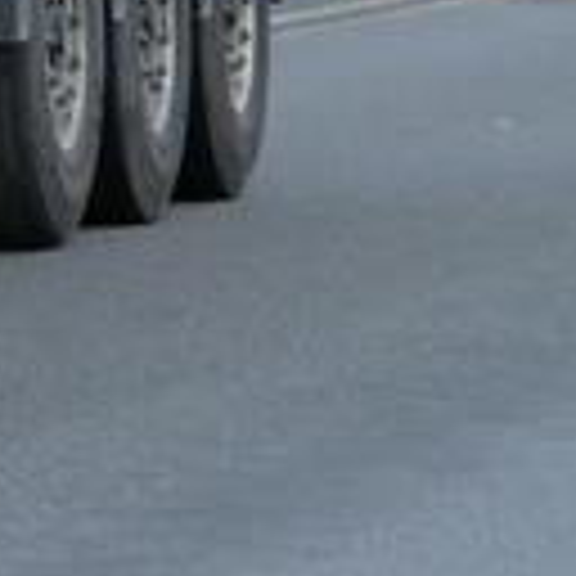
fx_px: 8716
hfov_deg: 3.7
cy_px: -590
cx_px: -1080
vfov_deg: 3.7
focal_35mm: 463
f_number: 4.8
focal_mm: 15
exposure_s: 1/200
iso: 80
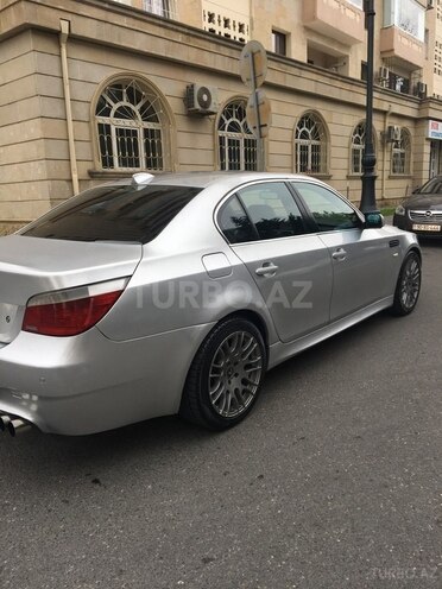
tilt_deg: -11.1
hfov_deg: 48.2
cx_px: 221
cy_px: 294
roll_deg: +2.0
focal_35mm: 29
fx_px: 494
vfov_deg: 61.7
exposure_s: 1/265
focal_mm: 4.15
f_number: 2.2
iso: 25
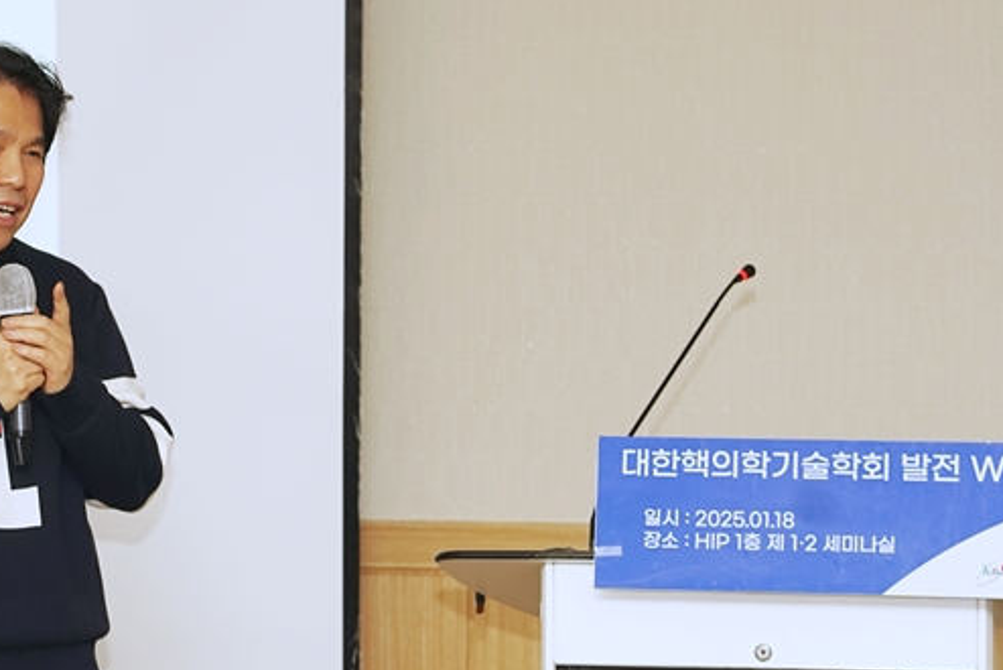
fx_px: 4795
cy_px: 249
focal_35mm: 172
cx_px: 238
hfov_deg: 11.9
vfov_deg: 8.0
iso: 400
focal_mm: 85
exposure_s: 1/60
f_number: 5
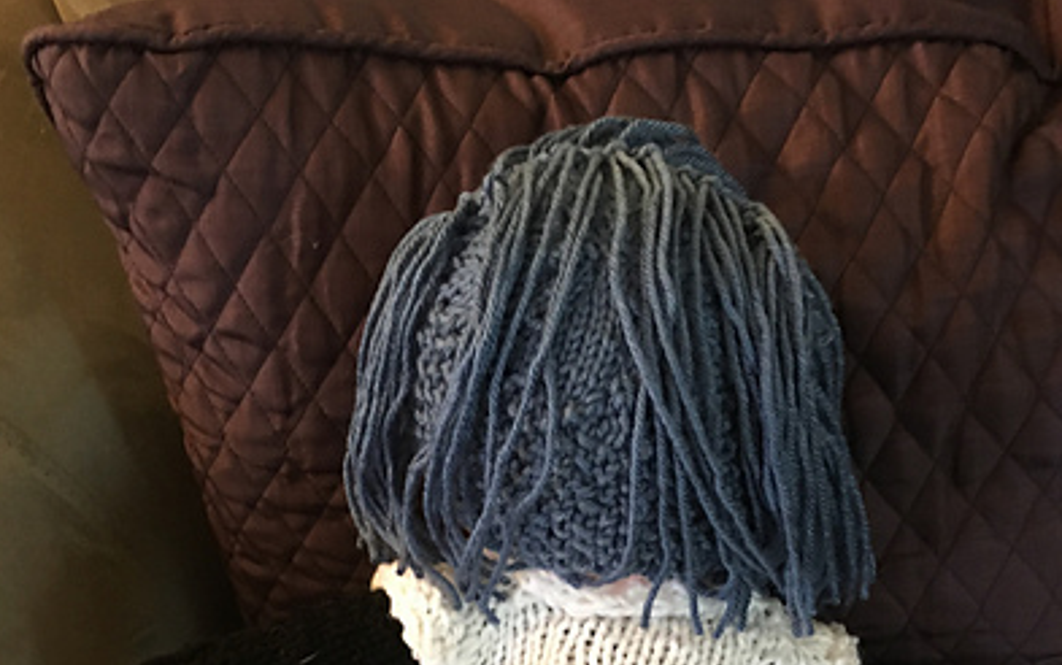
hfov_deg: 40.3
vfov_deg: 23.6
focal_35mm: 50
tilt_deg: -48.1
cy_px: 800
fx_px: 1448
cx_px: 522
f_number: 2.2
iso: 200
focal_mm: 4.15
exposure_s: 1/17
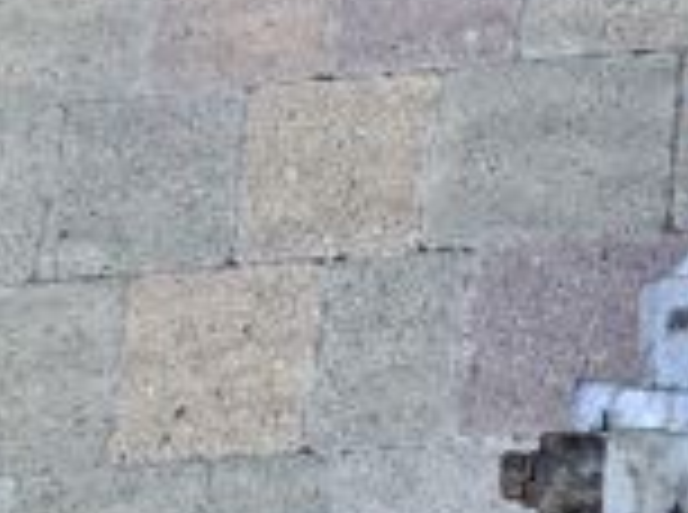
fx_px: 2161
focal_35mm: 109
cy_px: 574
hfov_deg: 14.7
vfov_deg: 13.2
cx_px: 1398
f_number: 1.8
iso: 40
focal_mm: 3.98
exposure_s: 1/40
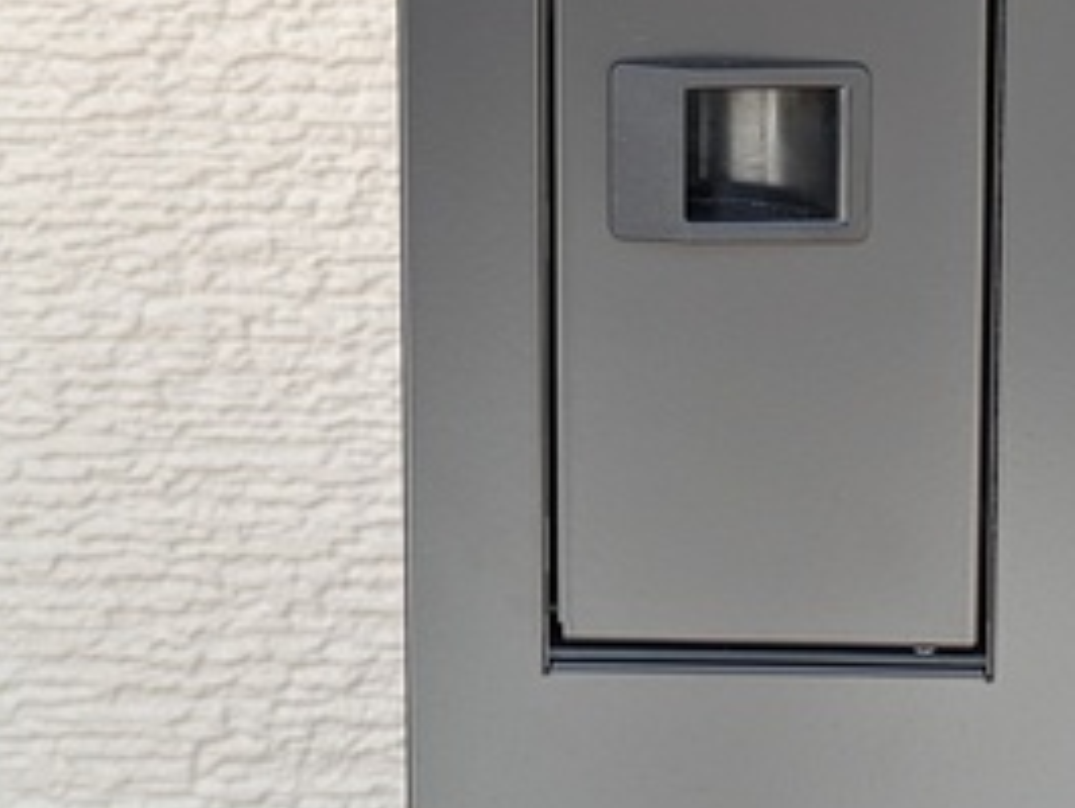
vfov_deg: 16.0
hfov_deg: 21.5
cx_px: 851
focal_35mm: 90
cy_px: -85
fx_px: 2797
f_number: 1.89
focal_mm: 5.43
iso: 46
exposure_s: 1/279
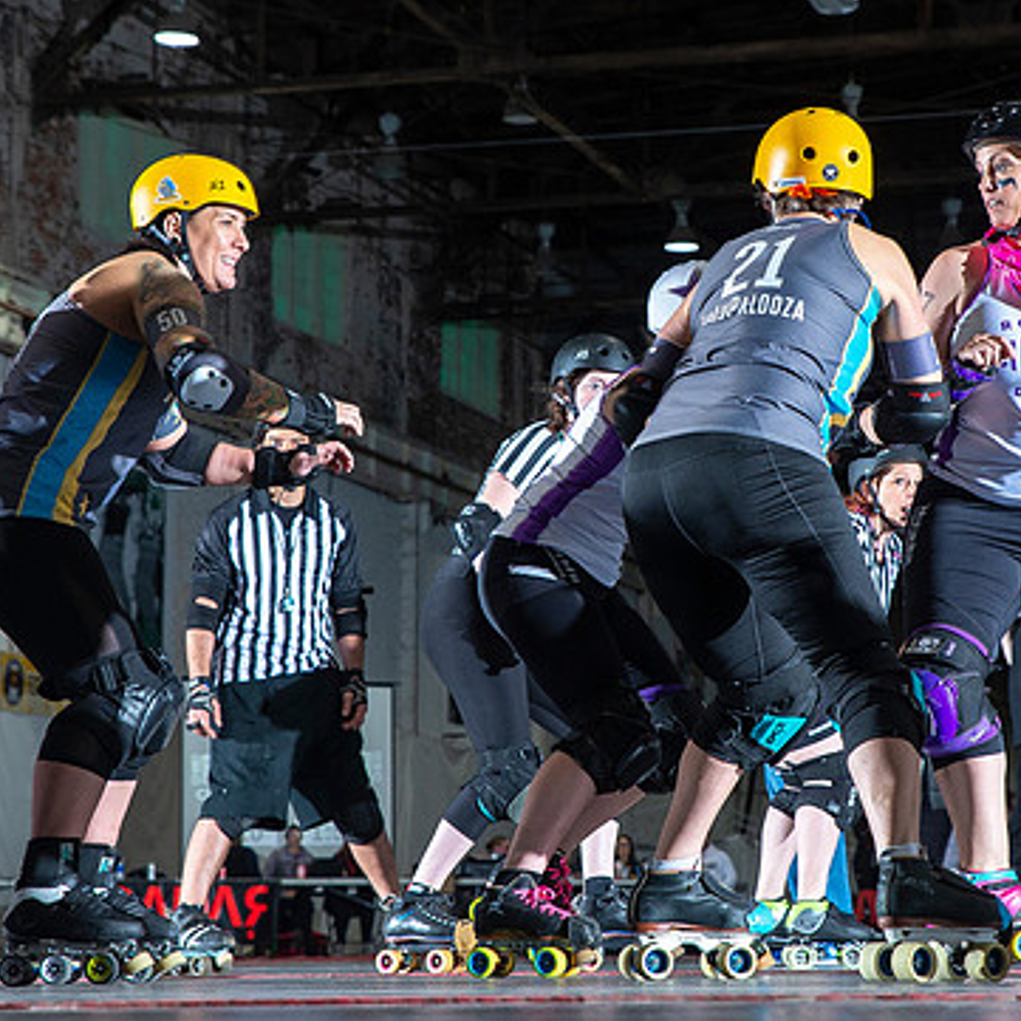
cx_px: 636
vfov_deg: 15.5
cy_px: 386
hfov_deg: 15.5
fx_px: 3737
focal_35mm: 112
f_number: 7.1
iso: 800
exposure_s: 1/160
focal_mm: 70
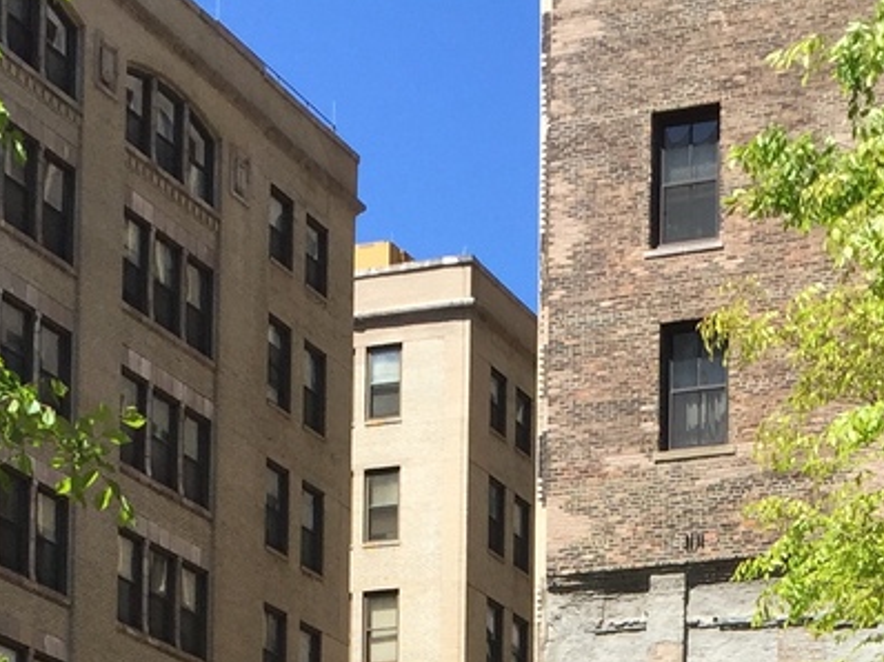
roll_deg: -0.1
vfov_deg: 12.8
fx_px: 2680
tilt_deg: +3.2
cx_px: 704
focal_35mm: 105
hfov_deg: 18.6
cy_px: 1193
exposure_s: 1/1412
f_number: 2.2
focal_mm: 4.15
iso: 32
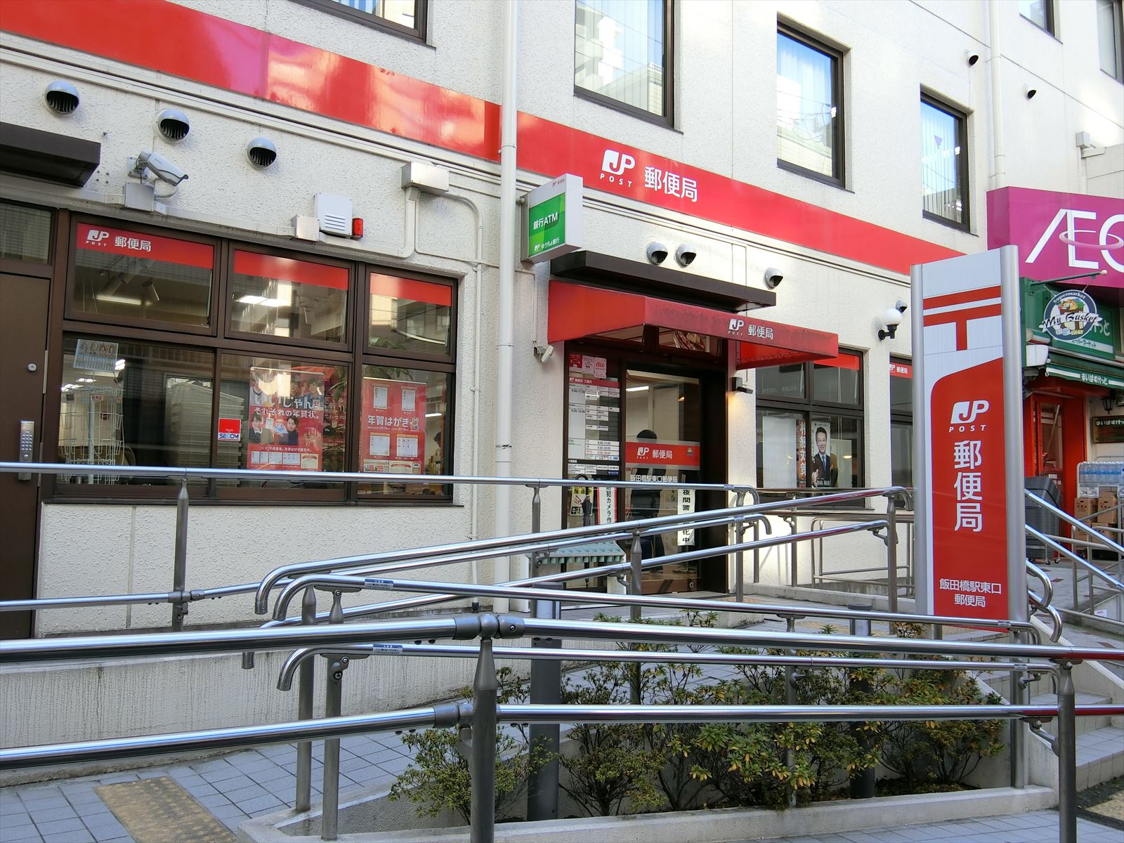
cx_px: 562
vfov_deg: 46.8
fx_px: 974
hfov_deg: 60.0
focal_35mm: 30
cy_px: 422
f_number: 3.3
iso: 100
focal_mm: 6.4
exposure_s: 1/125
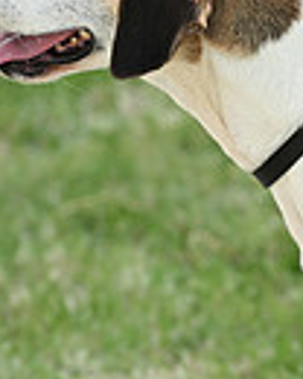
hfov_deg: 2.2
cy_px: 252
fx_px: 7746
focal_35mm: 691
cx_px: 728
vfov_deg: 2.8
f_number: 4.5
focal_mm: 165
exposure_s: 1/1000
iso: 400
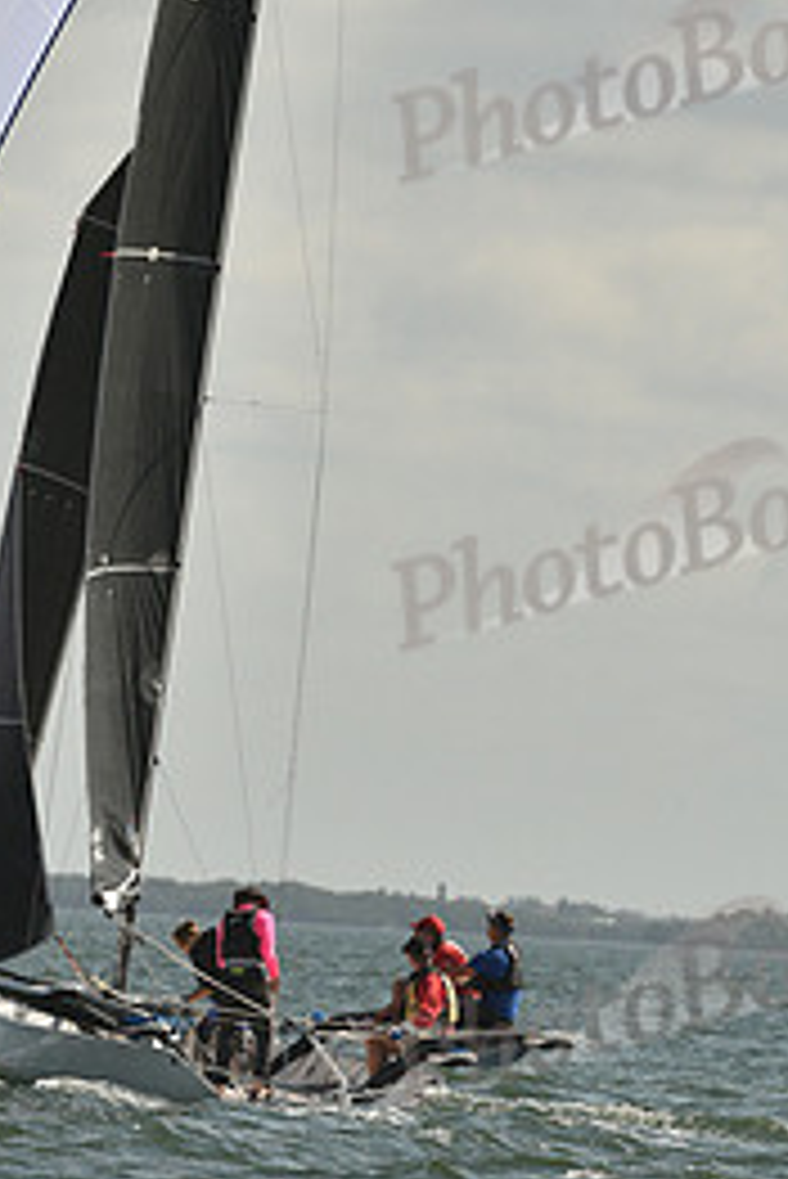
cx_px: 160
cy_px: 364
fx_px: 21771
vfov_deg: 3.1
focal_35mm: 664
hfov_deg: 2.1
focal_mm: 300
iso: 400
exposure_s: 1/1250
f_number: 9
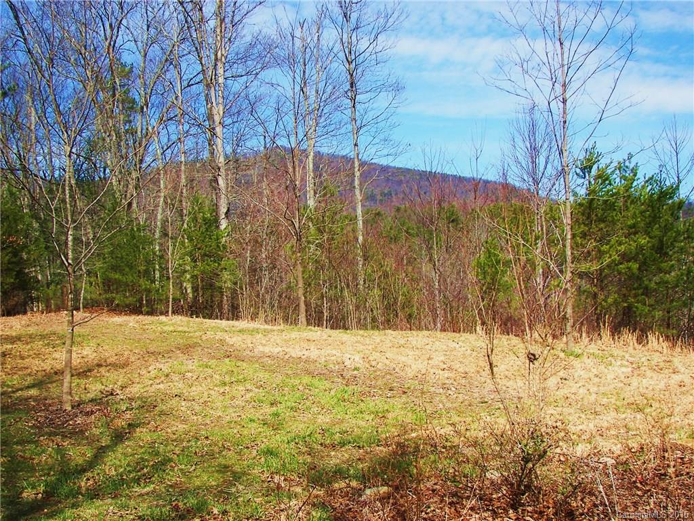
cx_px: 347
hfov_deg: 41.2
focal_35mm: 46
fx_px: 922
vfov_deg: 31.5
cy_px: 260
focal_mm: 7.6
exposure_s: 1/640
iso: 50
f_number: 2.8
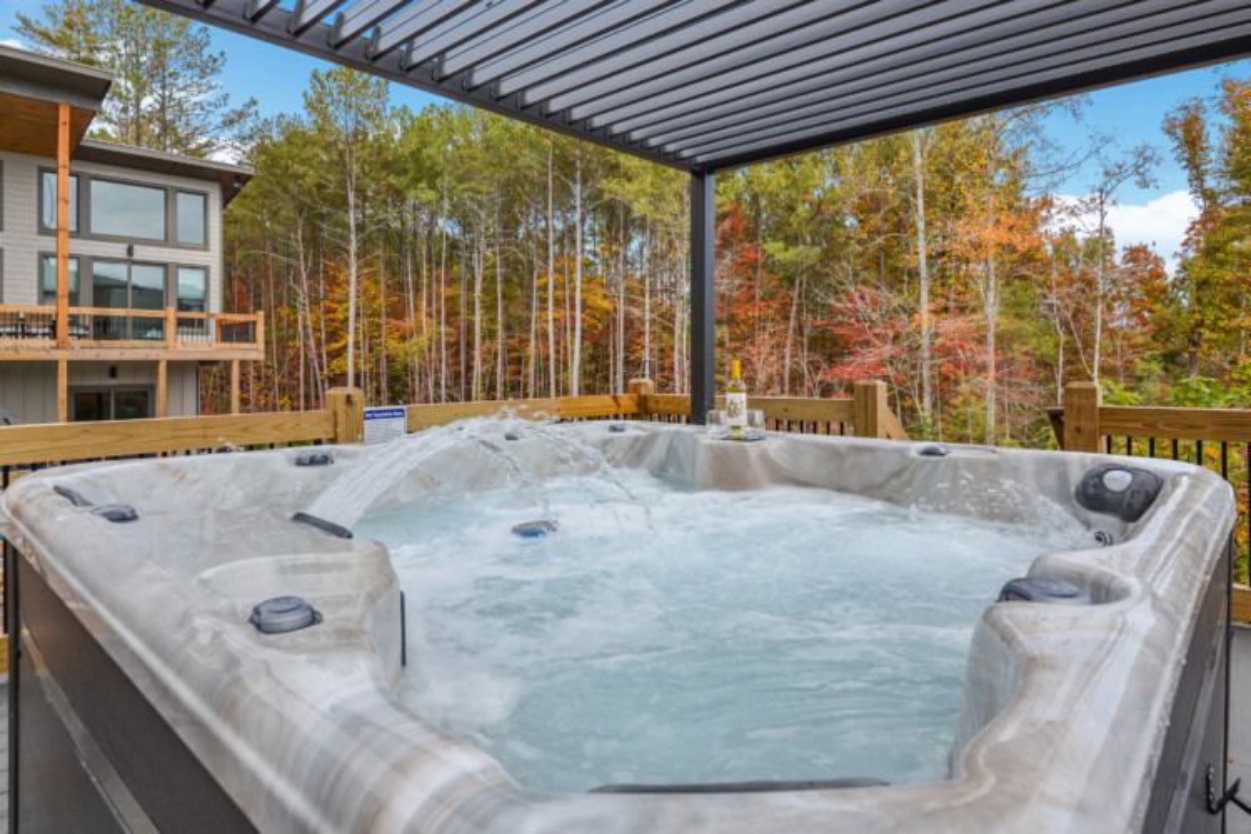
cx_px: 626
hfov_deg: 85.4
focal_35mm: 20
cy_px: 417
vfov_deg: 63.2
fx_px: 678
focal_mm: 13
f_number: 7.1
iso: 100
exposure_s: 1/200
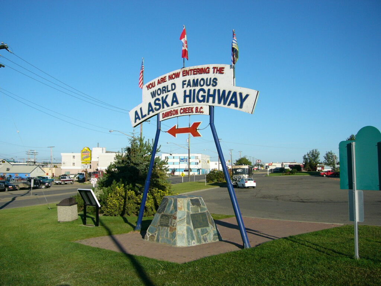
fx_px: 385
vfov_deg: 40.7
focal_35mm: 35
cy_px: 143
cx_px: 190
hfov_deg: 52.6
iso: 50
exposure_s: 1/160
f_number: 8
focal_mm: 5.8
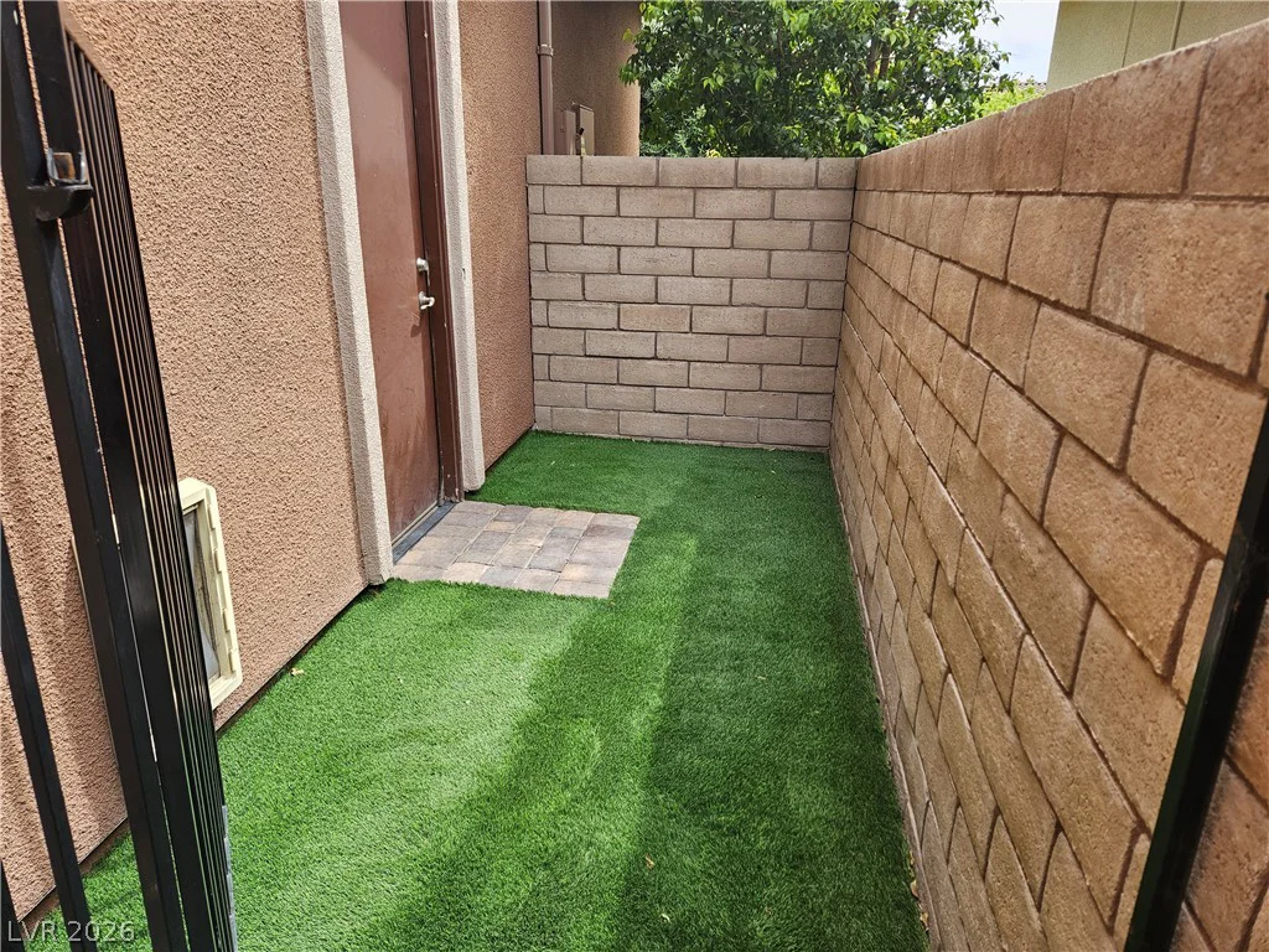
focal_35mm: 23
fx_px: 843
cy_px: 476
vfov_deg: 58.9
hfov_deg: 73.9
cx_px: 634
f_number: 1.8
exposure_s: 1/437
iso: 40
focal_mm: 5.4
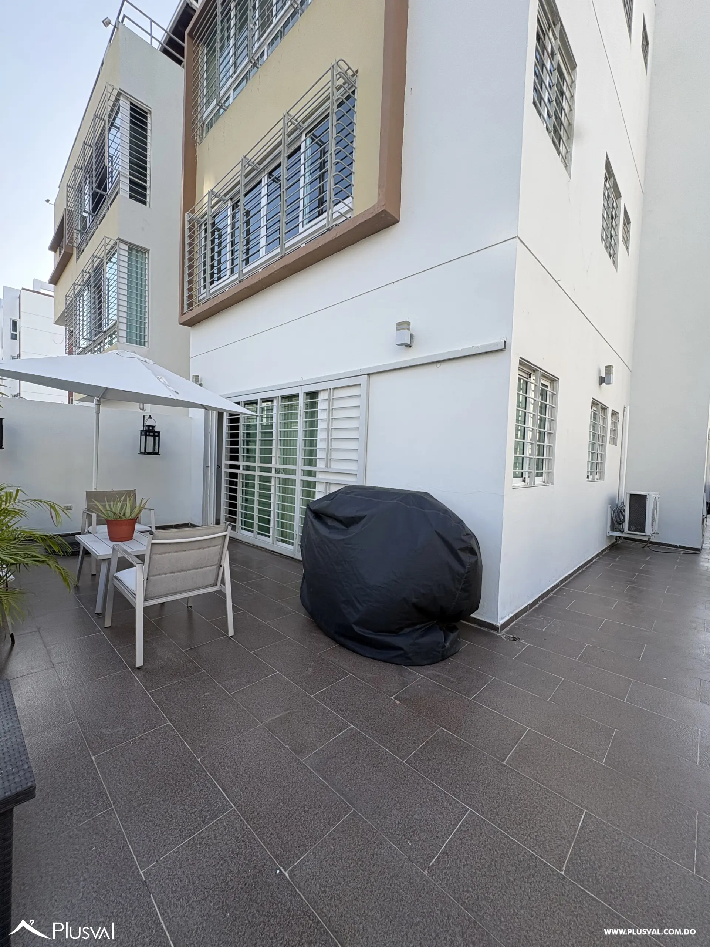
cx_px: 355
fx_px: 383
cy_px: 474
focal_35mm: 14
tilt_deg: -1.5
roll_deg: -2.0
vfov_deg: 102.1
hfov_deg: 85.7
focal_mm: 2.22
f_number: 2.2
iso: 40
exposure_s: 1/456
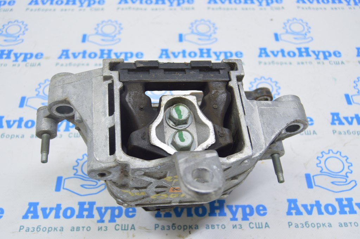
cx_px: 180
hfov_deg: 49.6
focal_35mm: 39
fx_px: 390
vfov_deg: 34.2
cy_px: 120
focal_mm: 26
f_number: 5.6
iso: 400
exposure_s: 1/20
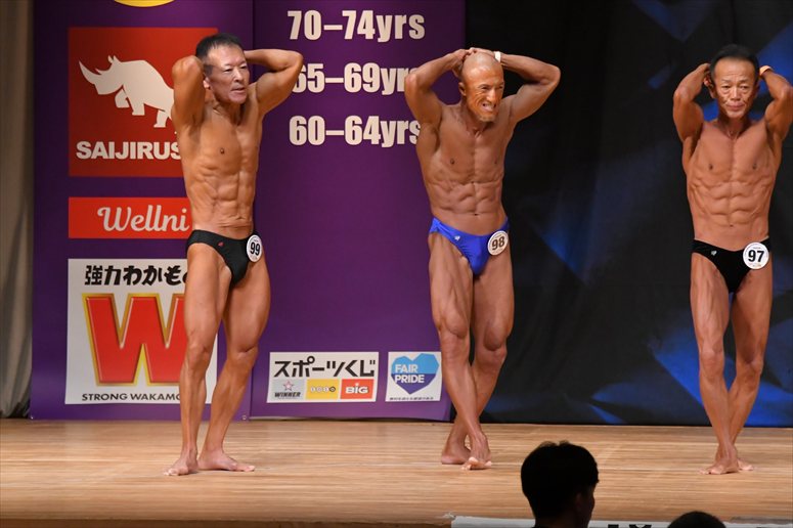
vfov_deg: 5.1
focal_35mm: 270
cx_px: 396
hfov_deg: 7.6
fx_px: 5945
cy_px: 264
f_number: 5.6
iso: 4500
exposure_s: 1/400
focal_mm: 180
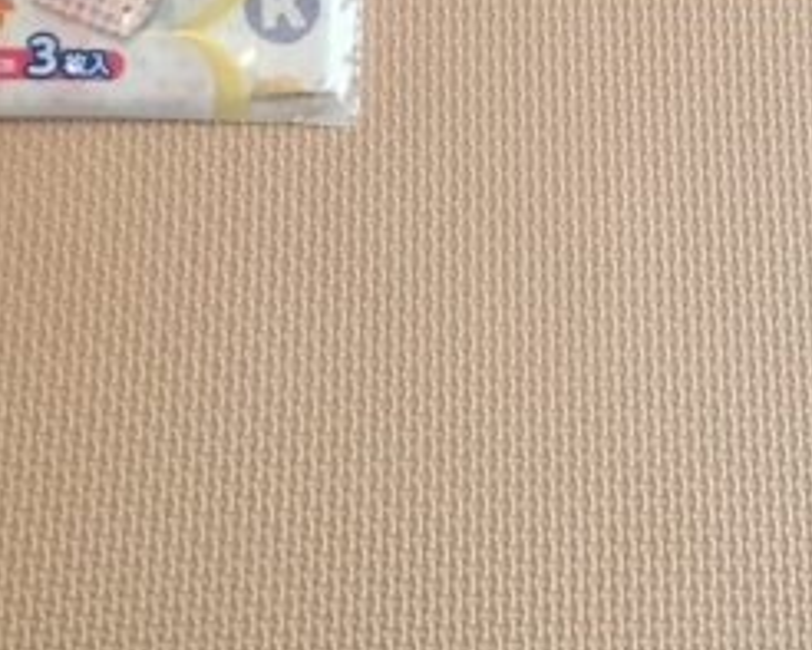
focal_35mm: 92
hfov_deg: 20.5
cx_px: 660
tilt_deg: -70.1
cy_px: -224
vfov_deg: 15.8
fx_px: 2212
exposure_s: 1/30
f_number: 2.2
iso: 200
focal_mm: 4.15
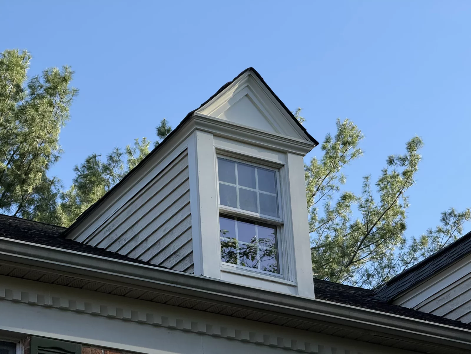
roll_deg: +2.3
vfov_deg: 12.3
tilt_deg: +27.7
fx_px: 1633
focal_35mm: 120
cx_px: 236
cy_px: 177
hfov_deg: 16.4
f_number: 2.8
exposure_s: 1/497
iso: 50
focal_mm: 15.66
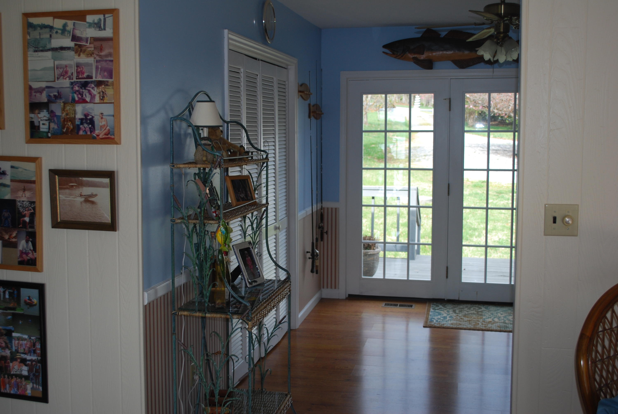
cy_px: 207
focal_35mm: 39
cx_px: 309
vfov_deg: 34.3
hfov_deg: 49.5
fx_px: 670
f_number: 4.5
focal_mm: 26
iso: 200
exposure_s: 1/100
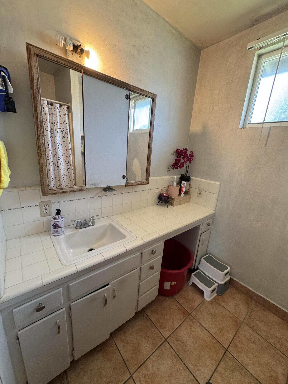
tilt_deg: -15.6
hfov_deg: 85.7
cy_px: 192
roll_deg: -3.8
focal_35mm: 14
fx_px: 155
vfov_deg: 102.1
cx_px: 144
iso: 160
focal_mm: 2.22
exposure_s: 1/60
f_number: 2.2
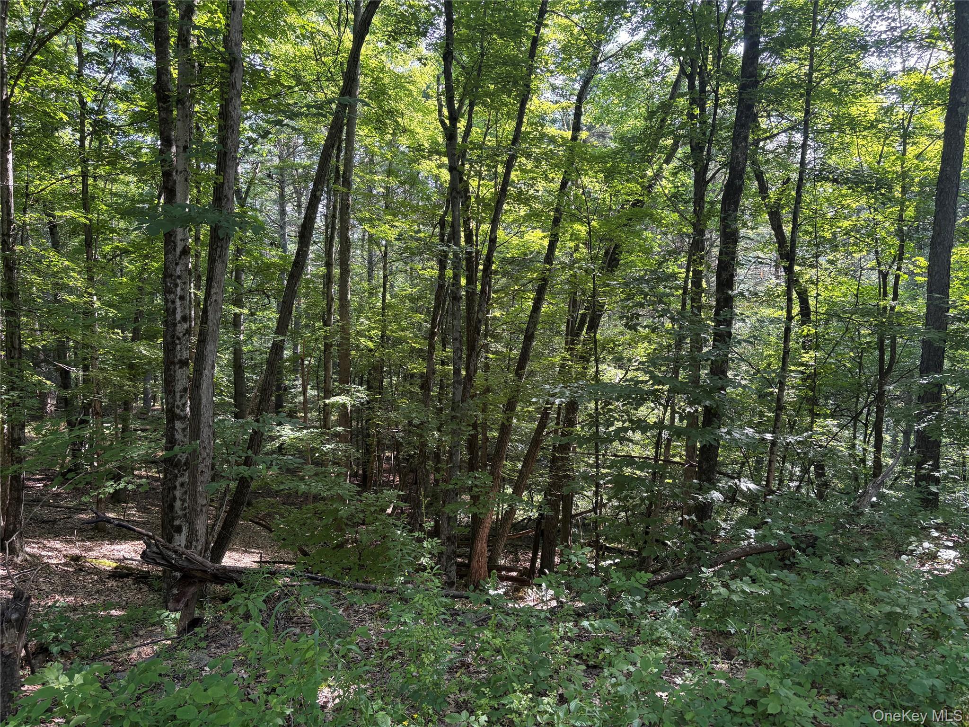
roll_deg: -0.3
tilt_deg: -5.1
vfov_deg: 53.1
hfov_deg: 67.3
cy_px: 364
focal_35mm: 26
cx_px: 484
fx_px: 728
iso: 80
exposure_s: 1/149
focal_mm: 5.96
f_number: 1.6
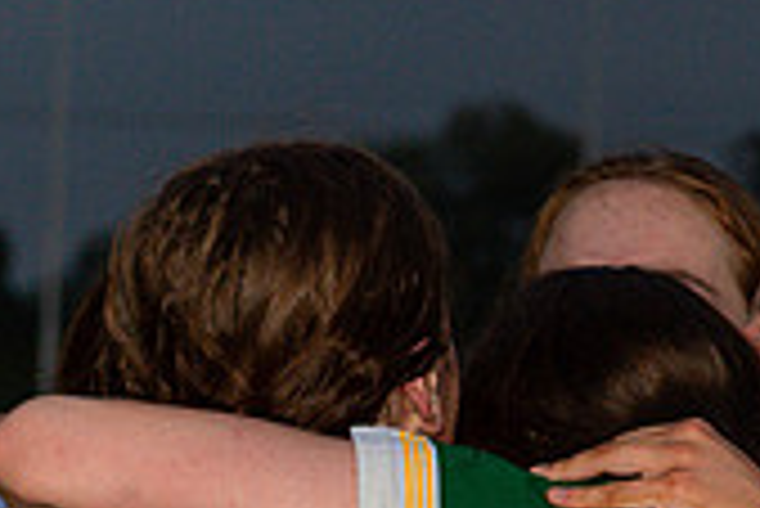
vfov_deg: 4.9
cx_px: 800
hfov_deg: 7.4
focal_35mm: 277
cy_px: 666
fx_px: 5853
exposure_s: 1/125
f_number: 2.8
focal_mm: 70
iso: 1600
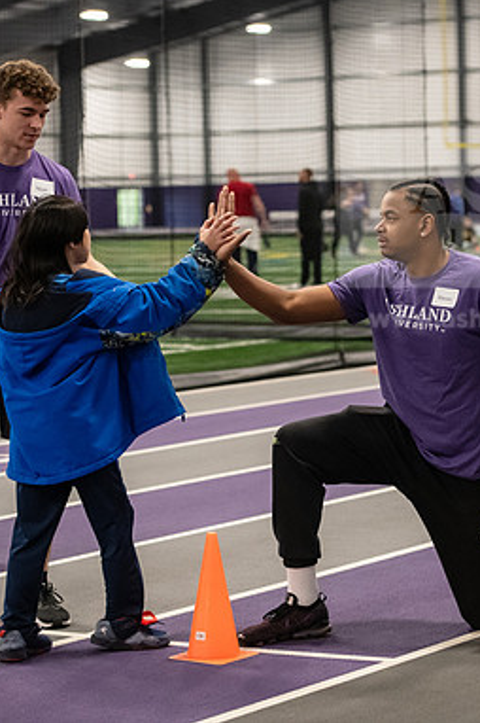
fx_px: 2284
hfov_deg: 12.0
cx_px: 283
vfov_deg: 18.0
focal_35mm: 114
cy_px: 359
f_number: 3.2
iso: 4000
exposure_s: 1/320
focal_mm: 75
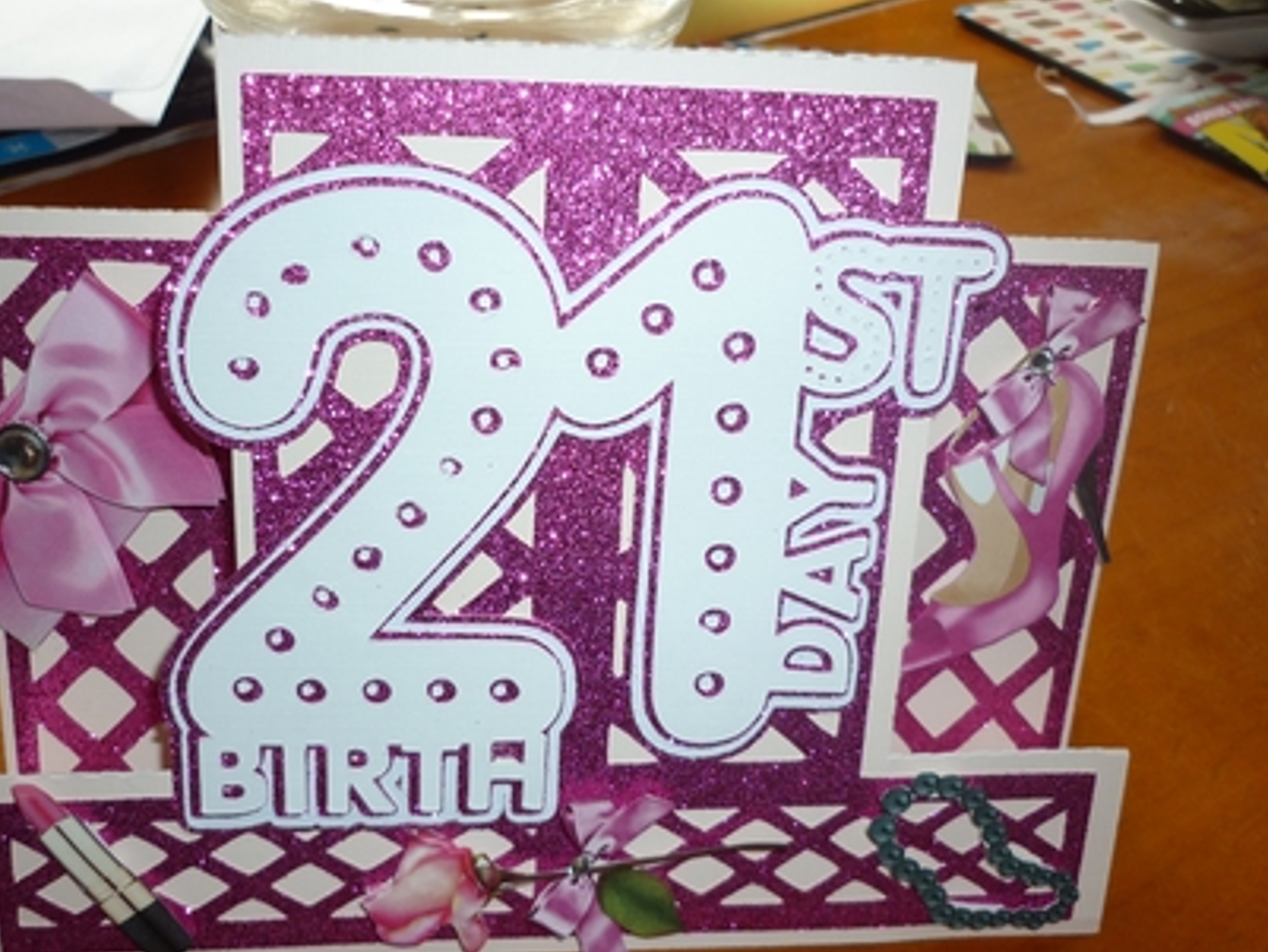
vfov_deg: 38.7
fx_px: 1356
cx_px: 569
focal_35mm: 37
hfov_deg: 50.0
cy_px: 495
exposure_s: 1/30
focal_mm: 5.5
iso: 100
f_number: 2.8
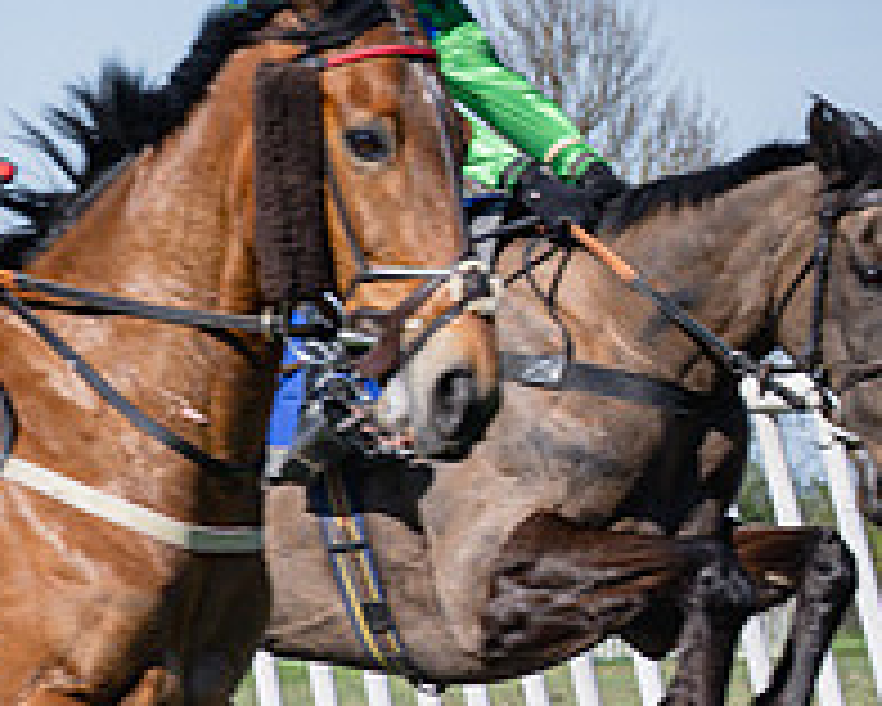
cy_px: 350
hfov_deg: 4.7
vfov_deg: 3.8
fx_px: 10682
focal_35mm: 409
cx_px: 1498
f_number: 5
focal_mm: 70
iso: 200
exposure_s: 1/1600
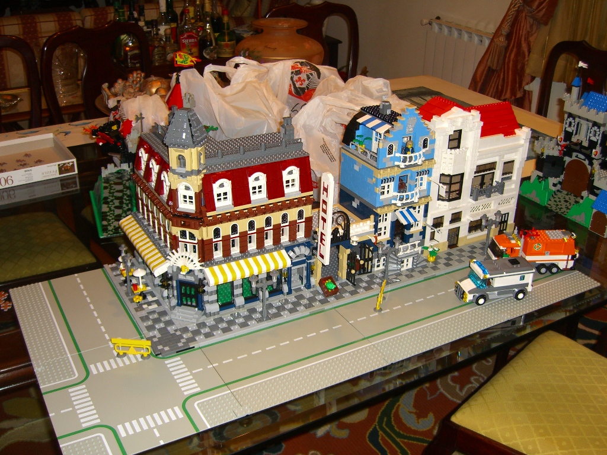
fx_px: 666
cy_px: 228
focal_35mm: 38
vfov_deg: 37.7
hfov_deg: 49.0
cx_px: 304
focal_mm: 7.9
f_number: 2.8
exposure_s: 1/60
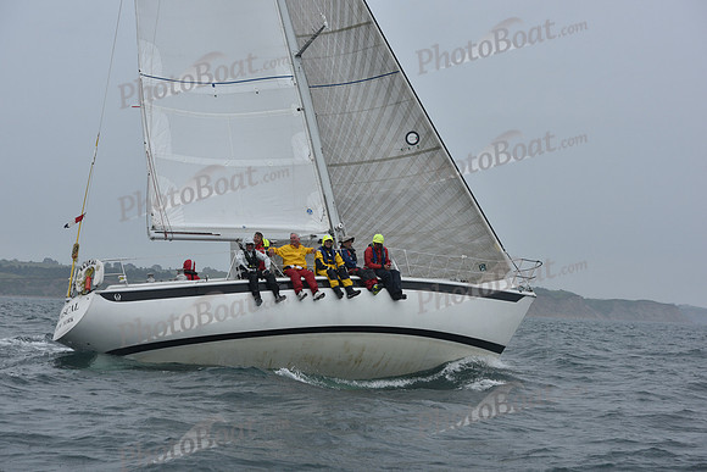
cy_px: 236
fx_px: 1670
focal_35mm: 85
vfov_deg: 16.1
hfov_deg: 23.9
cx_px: 354
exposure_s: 1/1000
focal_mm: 85
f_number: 8
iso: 320
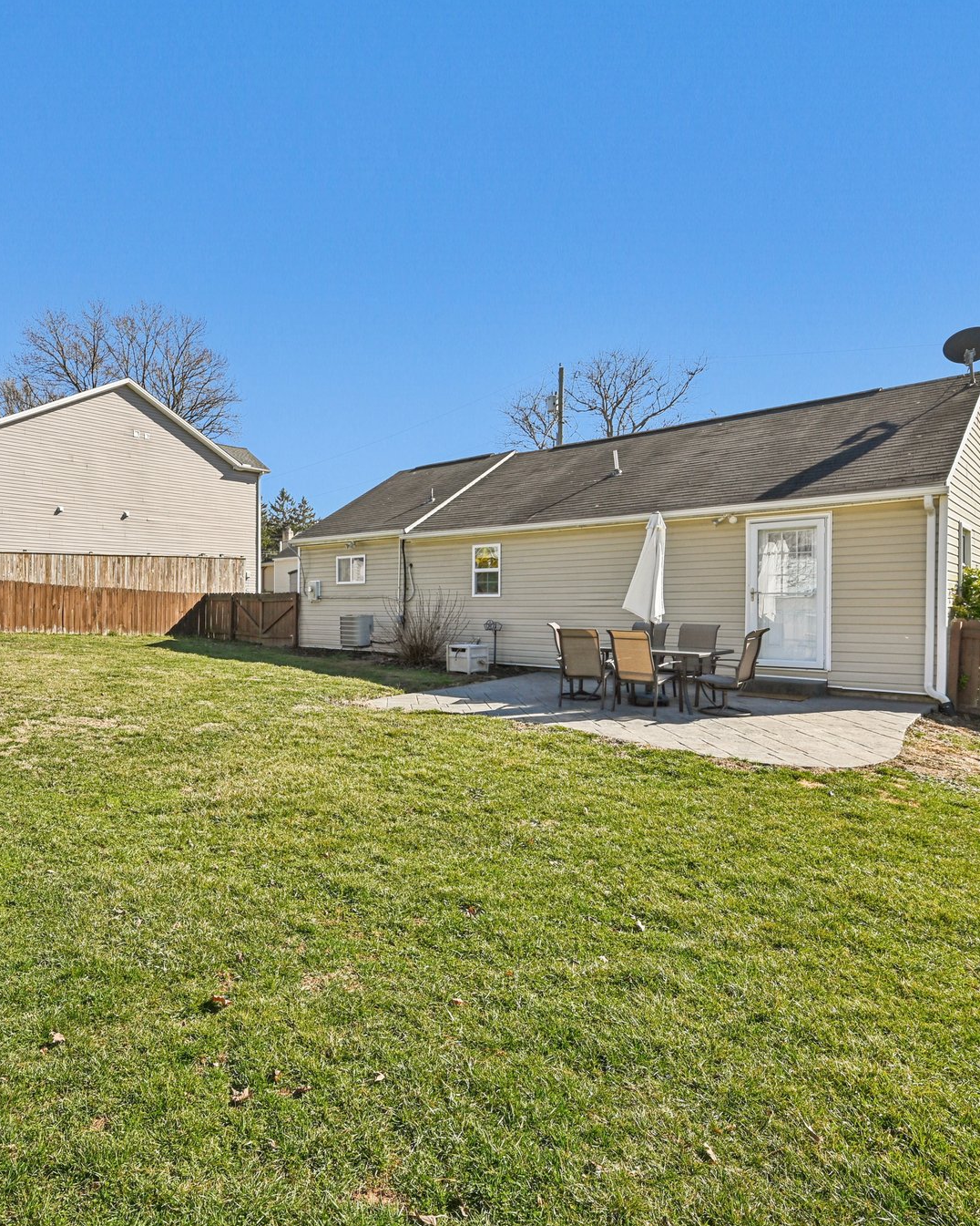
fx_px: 725
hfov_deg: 66.3
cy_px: 606
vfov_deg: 80.4
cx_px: 330
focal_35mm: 20
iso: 100
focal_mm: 14
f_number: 8
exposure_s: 1/250
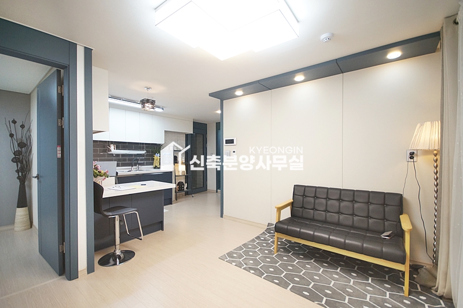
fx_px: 193
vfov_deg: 77.2
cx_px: 232
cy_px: 154
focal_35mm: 15
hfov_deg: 100.4
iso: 800
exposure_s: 1/80
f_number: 4
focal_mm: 10
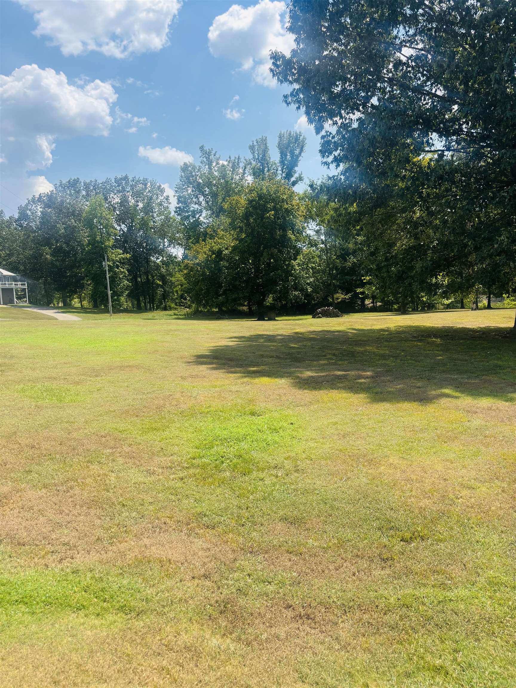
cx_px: 258
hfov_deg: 53.1
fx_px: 517
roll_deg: +1.7
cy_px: 344
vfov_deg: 67.3
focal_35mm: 26
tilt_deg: -4.4
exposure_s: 1/2151
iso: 50
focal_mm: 5.96
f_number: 1.6
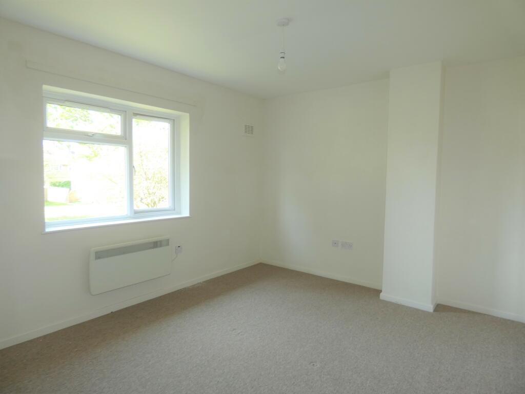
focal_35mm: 20
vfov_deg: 66.0
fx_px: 303
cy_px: 197
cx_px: 262
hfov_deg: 81.7
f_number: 2.8
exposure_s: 1/50
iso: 80
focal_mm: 3.6
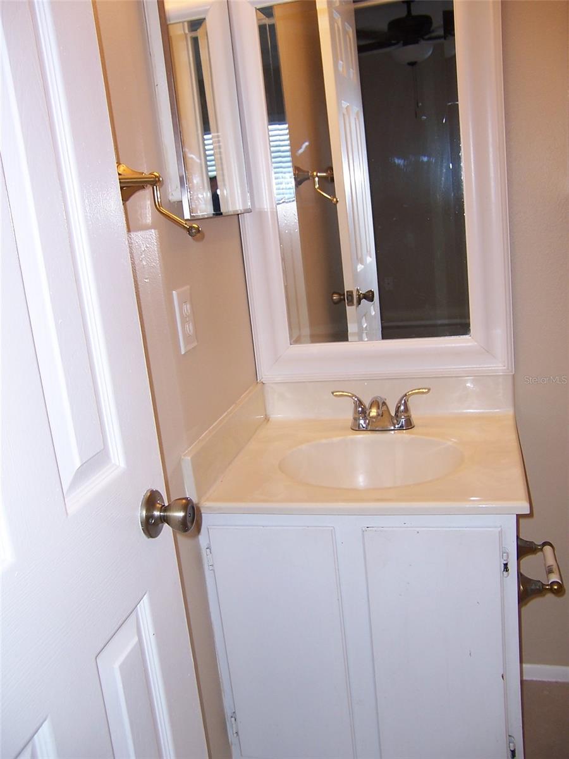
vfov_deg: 55.4
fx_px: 723
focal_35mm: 33
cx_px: 284
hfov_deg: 42.9
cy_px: 380
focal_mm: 5.5
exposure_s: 1/60
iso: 80
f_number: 2.8
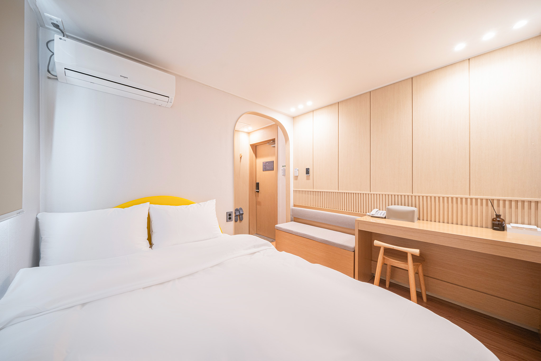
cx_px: 270
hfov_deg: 112.6
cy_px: 180
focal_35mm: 12
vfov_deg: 90.0
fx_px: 180
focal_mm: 12
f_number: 11
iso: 320
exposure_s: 1/1.67
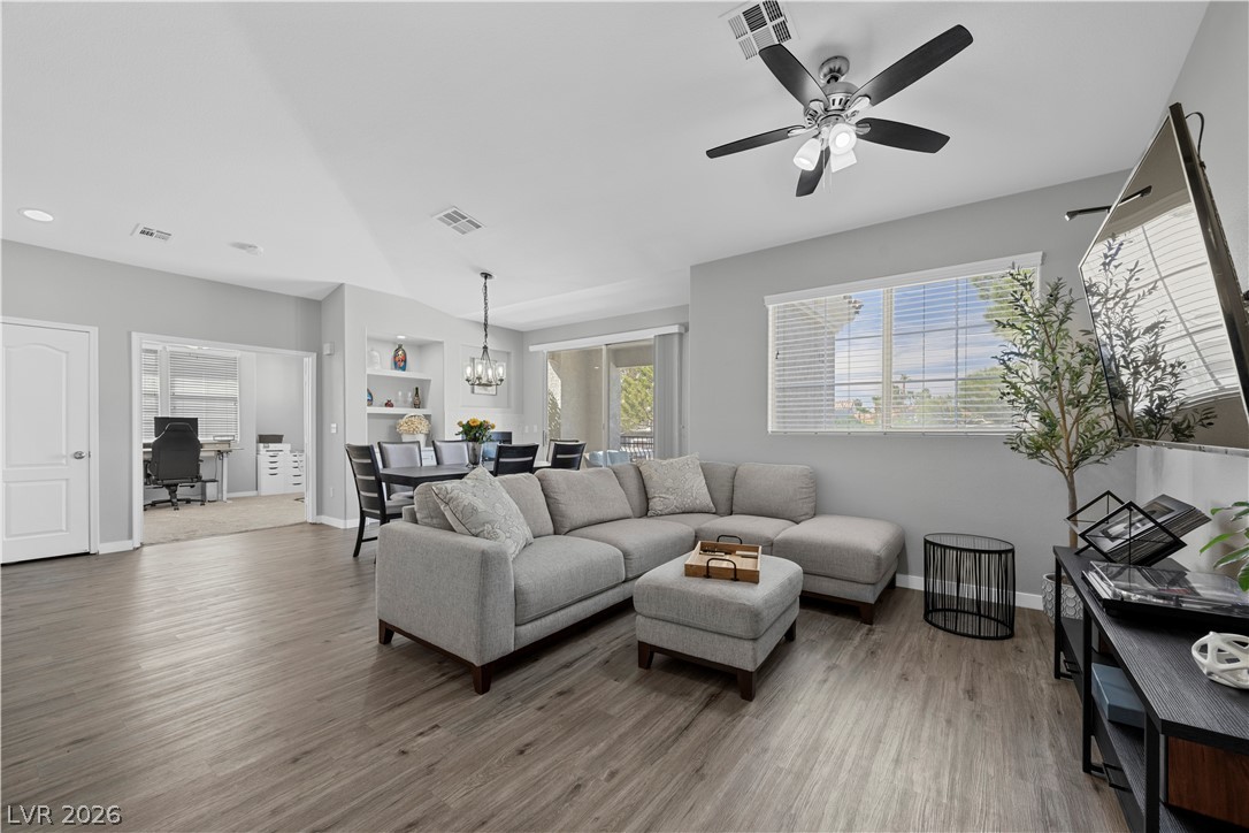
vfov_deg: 81.2
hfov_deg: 104.3
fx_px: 486
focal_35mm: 14
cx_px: 624
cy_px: 416
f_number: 8
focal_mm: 14
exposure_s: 1/3
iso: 500
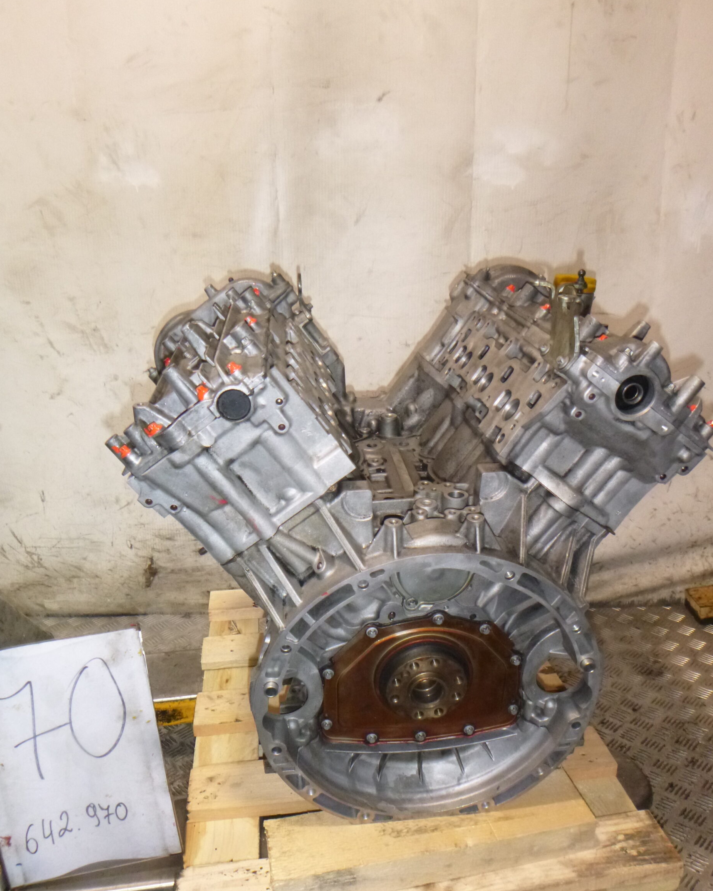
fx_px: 712
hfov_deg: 53.2
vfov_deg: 64.0
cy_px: 485
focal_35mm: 27
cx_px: 362
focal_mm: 4.5
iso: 320
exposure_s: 1/60
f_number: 3.9
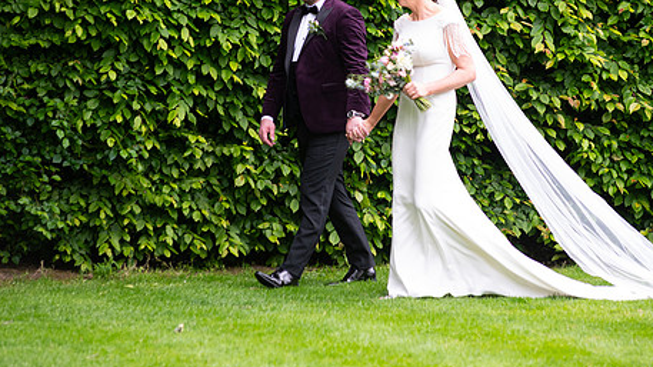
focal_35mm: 226
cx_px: 347
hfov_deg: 9.5
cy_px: 104
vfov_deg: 5.4
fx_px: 3913
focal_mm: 170
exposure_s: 1/200
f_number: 3.5
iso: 320
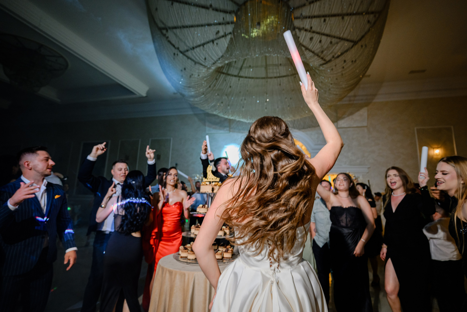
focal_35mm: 17
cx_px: 234
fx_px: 221
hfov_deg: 93.3
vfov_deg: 70.4
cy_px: 156
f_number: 2.8
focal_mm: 17
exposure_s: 1/200
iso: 800
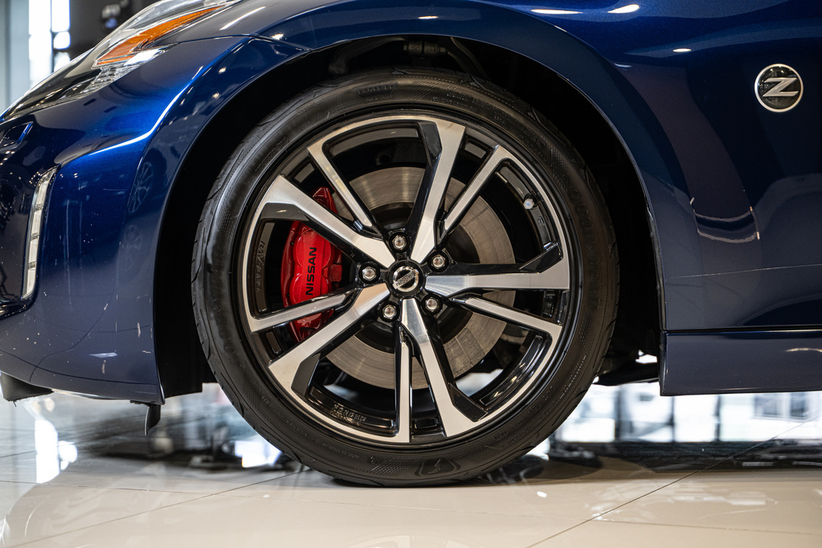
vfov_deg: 18.2
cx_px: 411
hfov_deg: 27.0
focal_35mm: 75
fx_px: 1712
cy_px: 274
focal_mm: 75
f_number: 2.8
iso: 640
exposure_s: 1/160
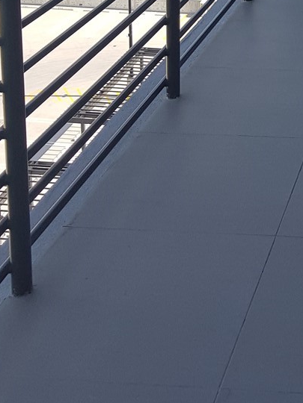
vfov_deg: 24.0
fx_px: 899
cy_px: -22
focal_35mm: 77
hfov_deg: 17.8
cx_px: 403
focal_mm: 4.2
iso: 40
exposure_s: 1/1296
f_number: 1.7
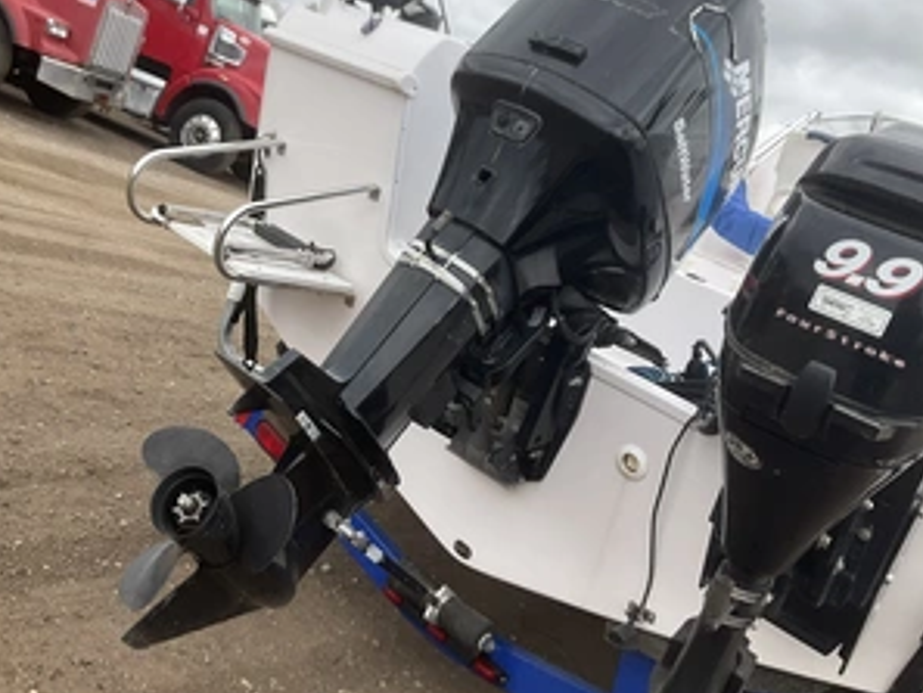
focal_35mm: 39
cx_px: 376
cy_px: 311
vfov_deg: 36.8
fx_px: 1040
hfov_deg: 47.6
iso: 25
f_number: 1.8
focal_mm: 3
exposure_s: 1/580
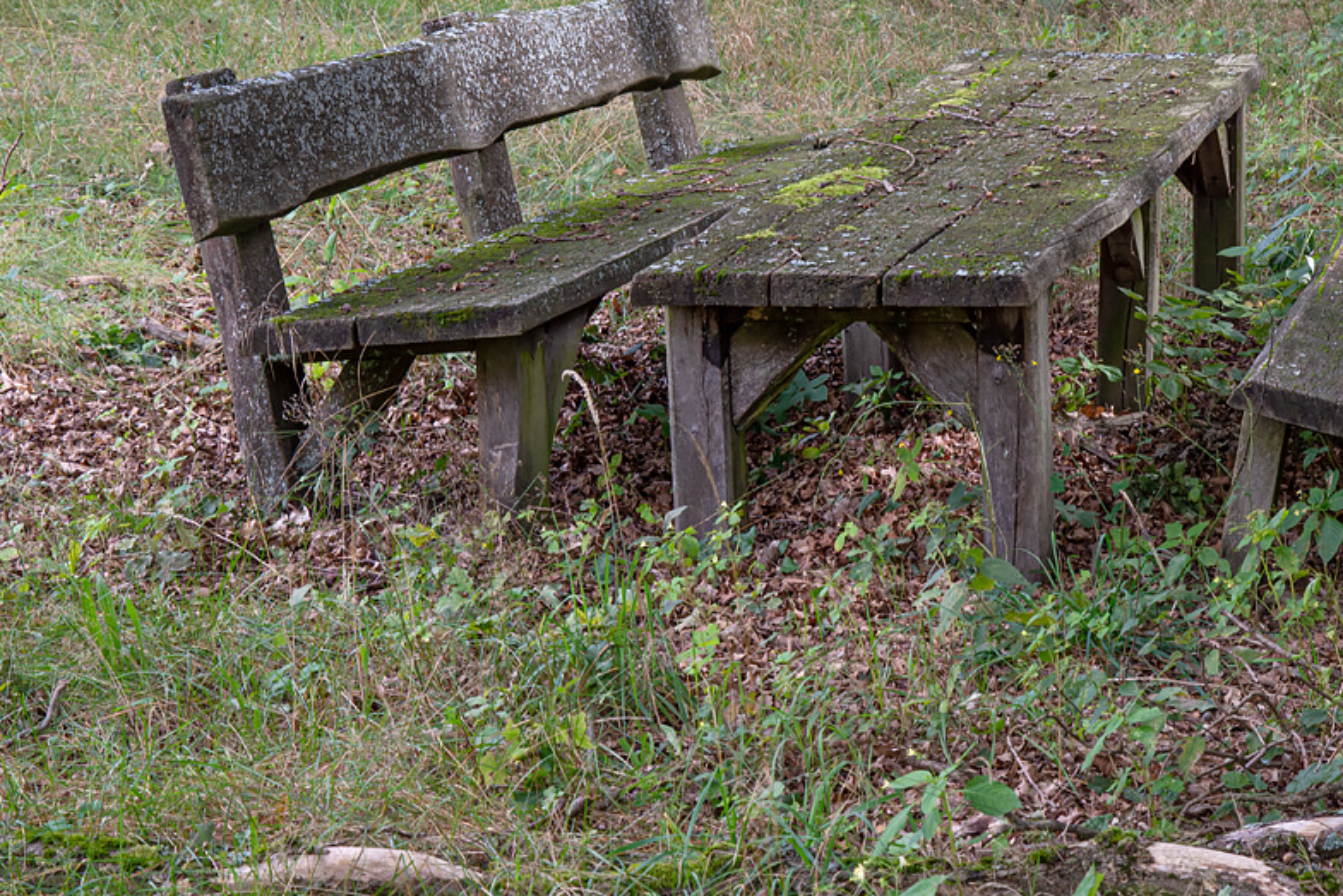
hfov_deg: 20.1
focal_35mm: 101
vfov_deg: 13.5
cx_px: 928
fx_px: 3768
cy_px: 305
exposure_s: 1/60
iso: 200
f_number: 8
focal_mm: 44
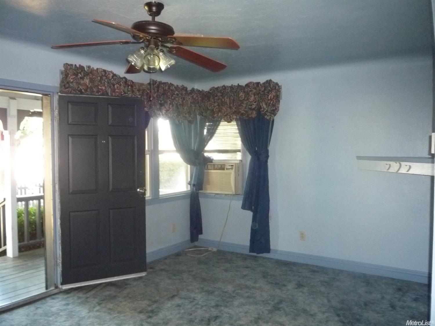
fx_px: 377
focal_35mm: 30
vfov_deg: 46.8
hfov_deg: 60.0
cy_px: 163
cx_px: 218
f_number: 3.3
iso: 500
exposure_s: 1/30
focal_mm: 5.2
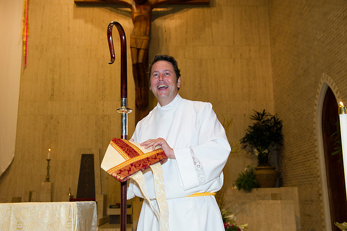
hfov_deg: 46.4
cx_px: 174
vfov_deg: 31.9
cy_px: 116
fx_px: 405
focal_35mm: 42
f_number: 5.6
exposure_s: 1/80
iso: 640
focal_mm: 42
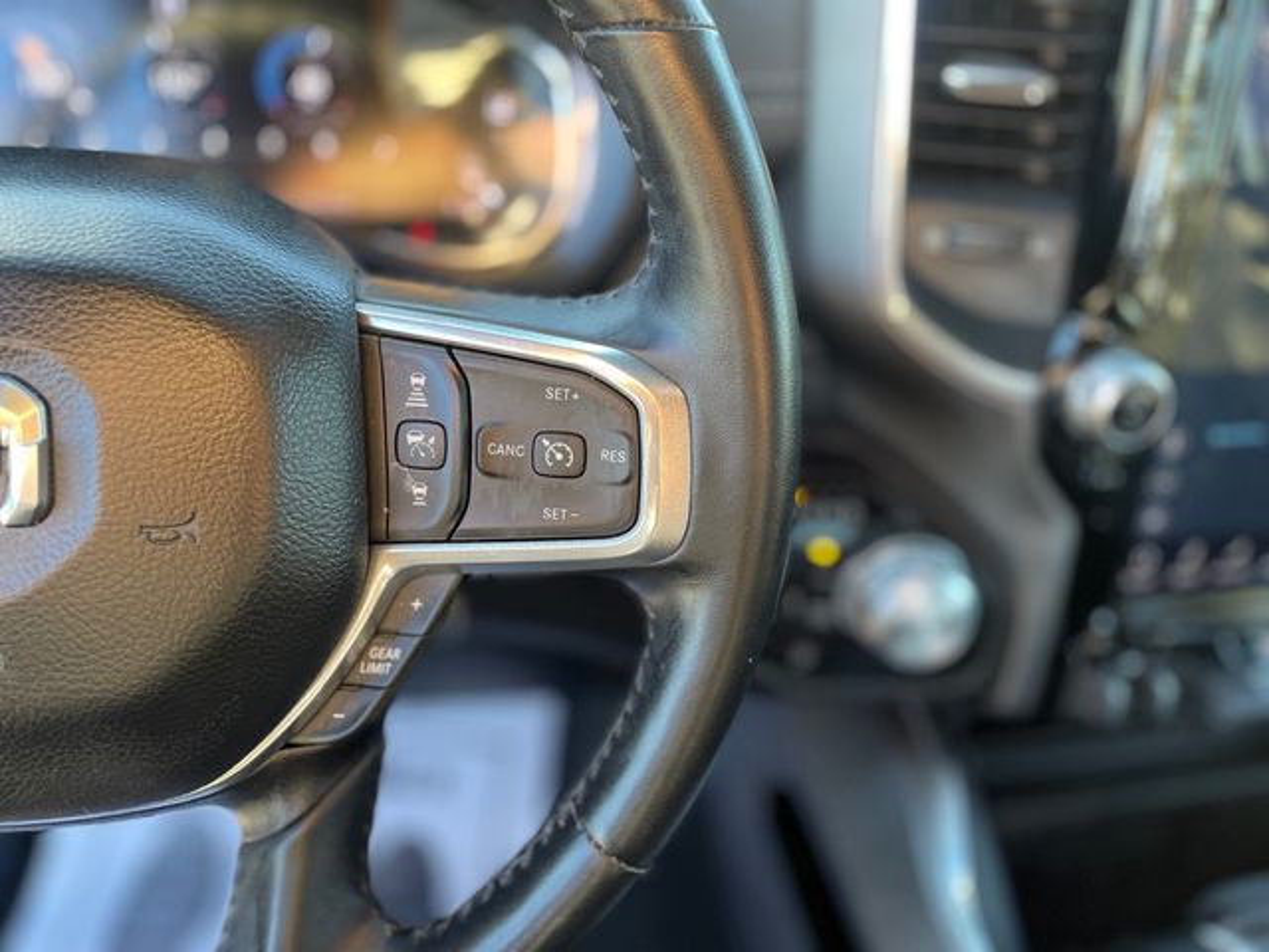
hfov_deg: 67.3
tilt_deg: -35.8
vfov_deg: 53.1
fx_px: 953
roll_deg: -2.5
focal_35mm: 26
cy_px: 476
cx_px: 634
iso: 125
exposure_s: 1/98
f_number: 1.6
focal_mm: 4.2
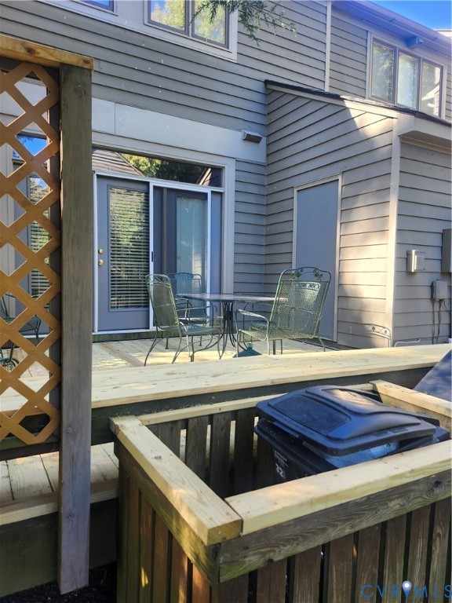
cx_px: 226
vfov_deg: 73.9
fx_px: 400
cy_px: 302
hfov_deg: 58.9
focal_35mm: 23
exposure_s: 1/60
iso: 32
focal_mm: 5.54
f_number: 1.8
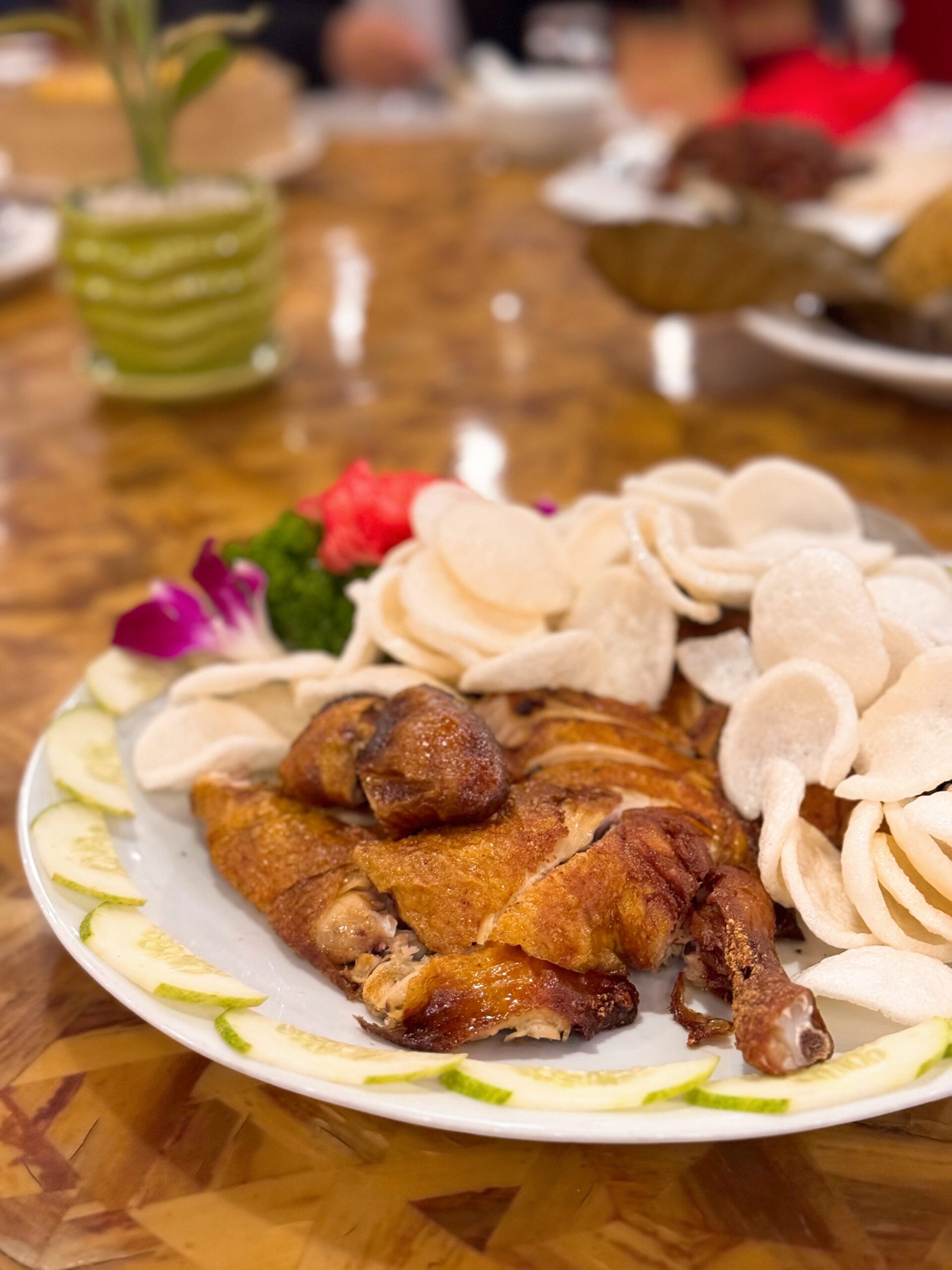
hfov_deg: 30.3
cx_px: 476
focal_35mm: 48
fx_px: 1760
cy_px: 635
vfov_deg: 39.7
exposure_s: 1/33
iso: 500
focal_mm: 6.86
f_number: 1.78
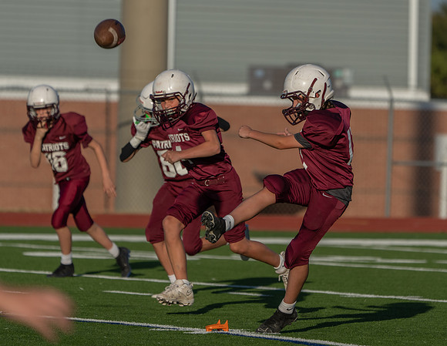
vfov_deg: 3.6
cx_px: 270
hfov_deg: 4.6
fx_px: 5562
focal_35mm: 426
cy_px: 184
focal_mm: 318
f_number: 5.6
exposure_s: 1/1250
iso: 125
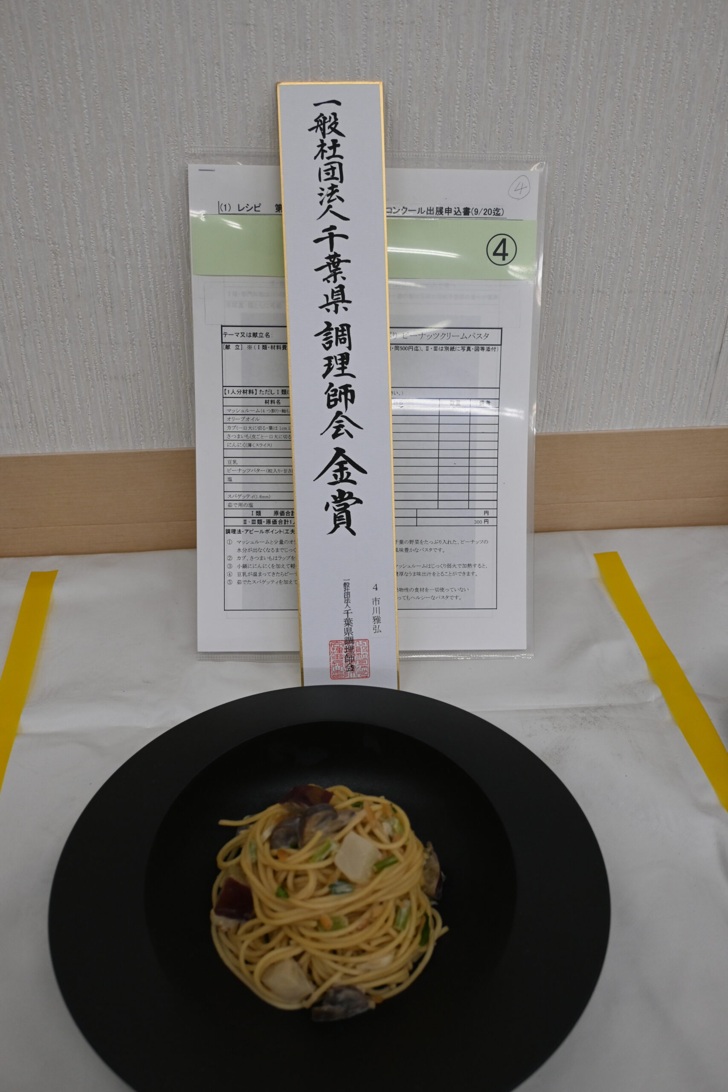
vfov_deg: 56.1
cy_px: 546
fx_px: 1024
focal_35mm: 34
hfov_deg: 39.2
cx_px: 364
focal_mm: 22.5
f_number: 4
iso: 400
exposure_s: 1/200
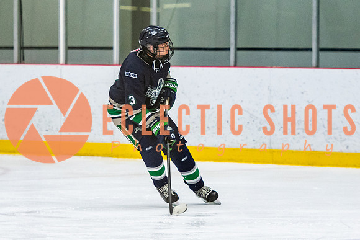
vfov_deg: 3.9
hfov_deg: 5.9
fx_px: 3498
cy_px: 73
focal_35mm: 350
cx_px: 141
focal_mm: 140
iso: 1400
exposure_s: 1/640
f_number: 2.8
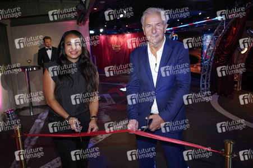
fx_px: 197
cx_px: 126
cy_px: 84
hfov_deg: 65.5
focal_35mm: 28
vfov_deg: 46.3
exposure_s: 1/60
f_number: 4.5
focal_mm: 28
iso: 1600
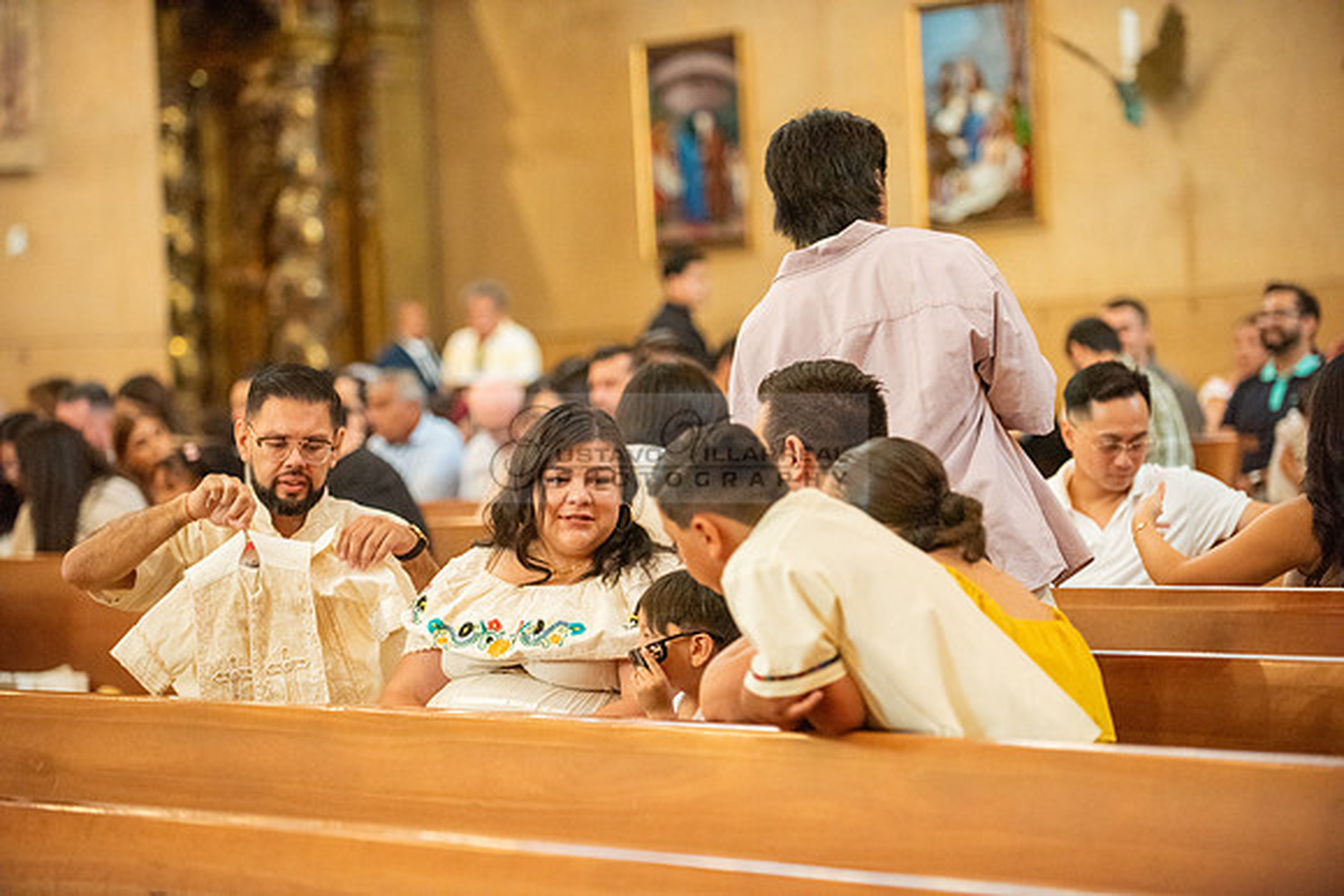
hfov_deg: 16.4
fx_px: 4668
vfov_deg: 11.0
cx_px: 672
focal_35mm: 125
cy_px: 448
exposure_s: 1/160
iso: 2000
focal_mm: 125
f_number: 2.8
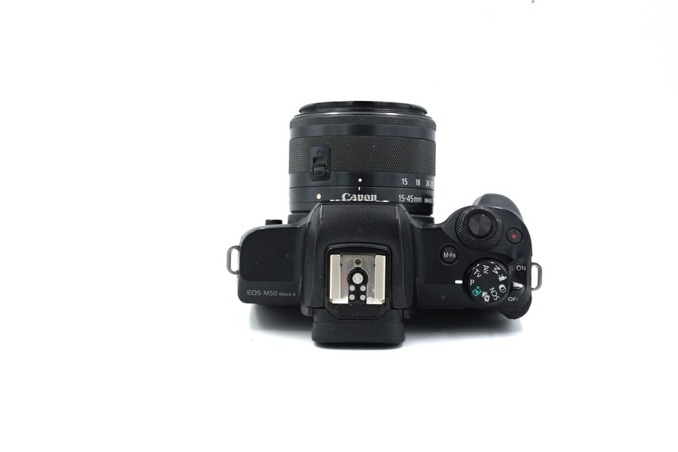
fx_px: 1036
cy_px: 226
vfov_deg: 24.6
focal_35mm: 55
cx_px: 339
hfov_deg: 36.2
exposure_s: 1/125
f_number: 14
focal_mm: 55
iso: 800
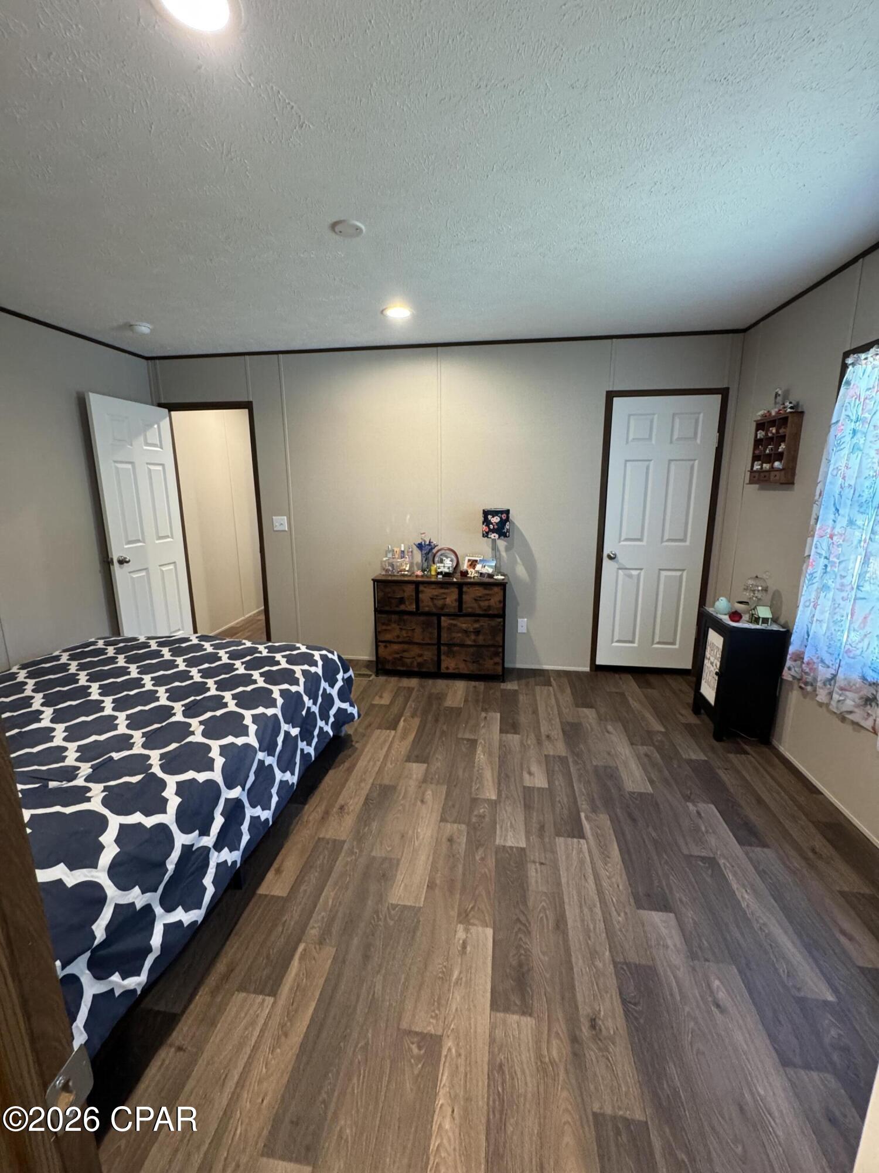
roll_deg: +1.2
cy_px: 586
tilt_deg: -11.9
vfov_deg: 102.1
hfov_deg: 85.7
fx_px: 474
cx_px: 440
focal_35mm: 14
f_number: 2.2
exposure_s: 1/60
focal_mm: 2.22
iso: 320
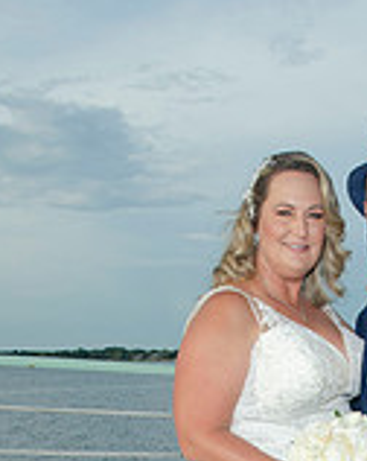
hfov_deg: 20.5
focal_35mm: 72
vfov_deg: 23.3
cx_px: 376
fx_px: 979
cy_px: 604
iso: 100
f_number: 8
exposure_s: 1/250
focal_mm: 18
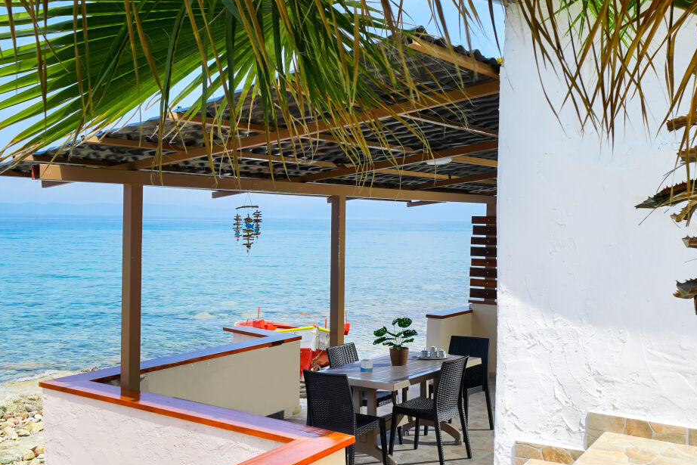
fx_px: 775
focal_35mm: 40
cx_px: 373
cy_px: 247
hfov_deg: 48.4
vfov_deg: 33.4
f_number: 11
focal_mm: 24
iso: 200
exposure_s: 1/250
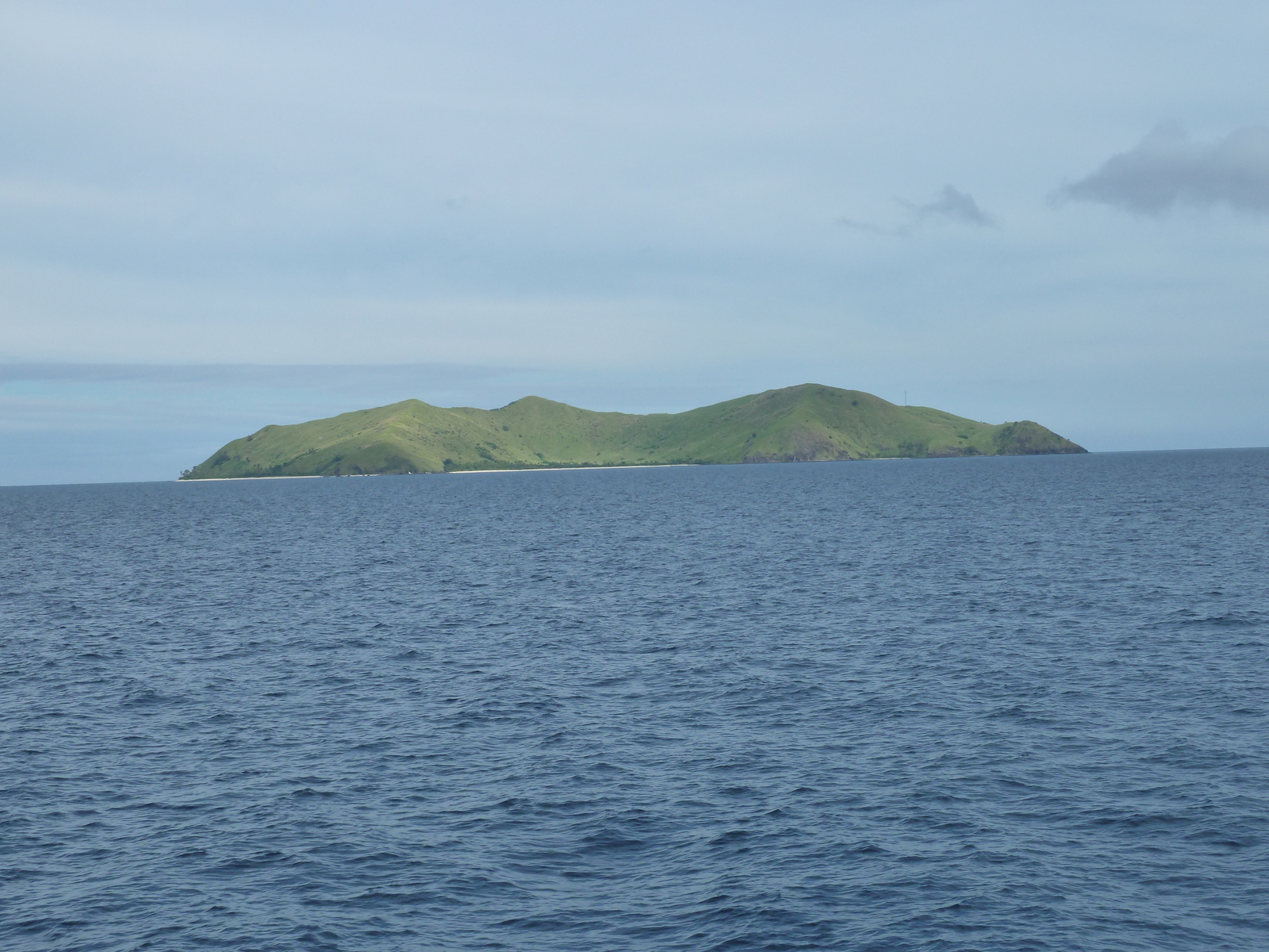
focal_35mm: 63
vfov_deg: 23.3
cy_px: 476
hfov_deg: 30.7
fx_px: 2310
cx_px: 634
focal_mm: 10.3
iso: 125
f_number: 5.6
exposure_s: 1/500
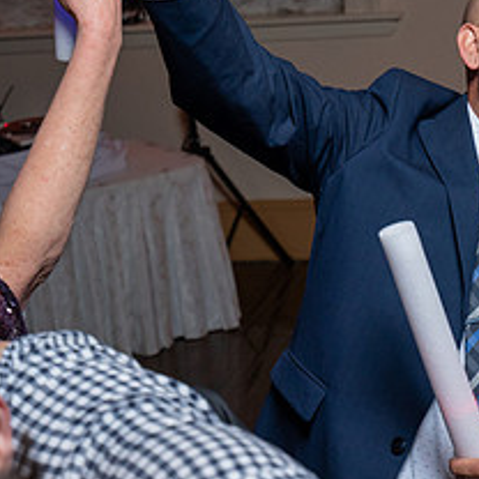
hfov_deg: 19.8
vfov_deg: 19.9
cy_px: 64
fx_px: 1346
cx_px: 440
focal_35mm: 86
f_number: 4
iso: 2000
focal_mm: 35
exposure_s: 1/200
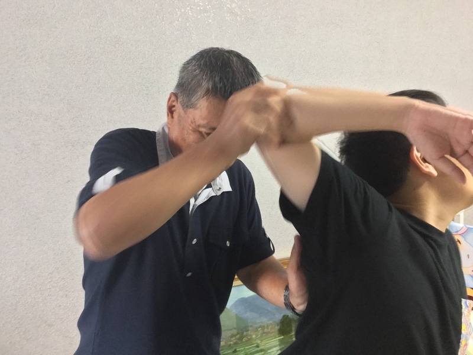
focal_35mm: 31
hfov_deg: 58.4
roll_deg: -0.8
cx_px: 236
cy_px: 178
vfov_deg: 45.4
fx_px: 424
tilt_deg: -9.0
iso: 200
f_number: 2.4
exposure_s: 1/17
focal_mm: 3.3
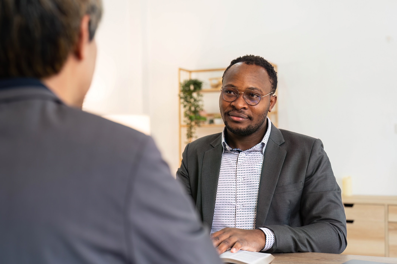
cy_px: 132
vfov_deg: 27.0
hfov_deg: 39.6
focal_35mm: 50
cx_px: 198
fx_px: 551
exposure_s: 1/200
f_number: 2.8
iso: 500
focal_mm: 50
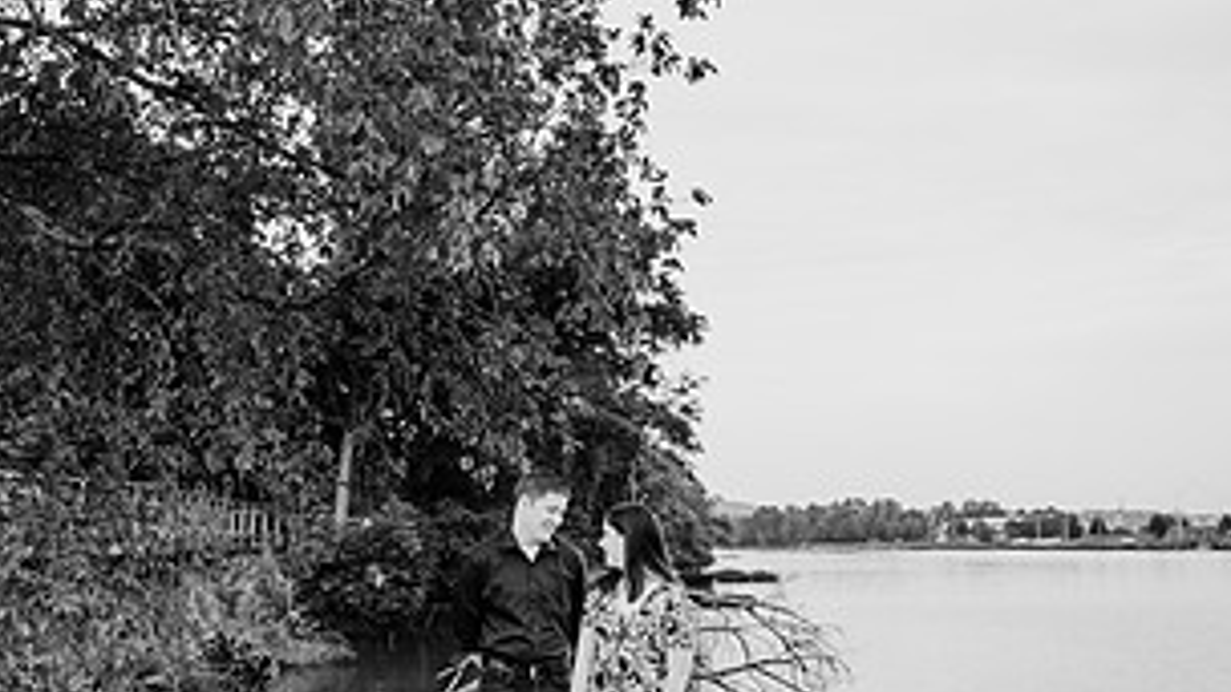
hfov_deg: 41.6
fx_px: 1567
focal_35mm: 48
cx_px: 308
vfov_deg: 24.9
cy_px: 378
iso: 200
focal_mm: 24
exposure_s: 1/800
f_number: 2.8
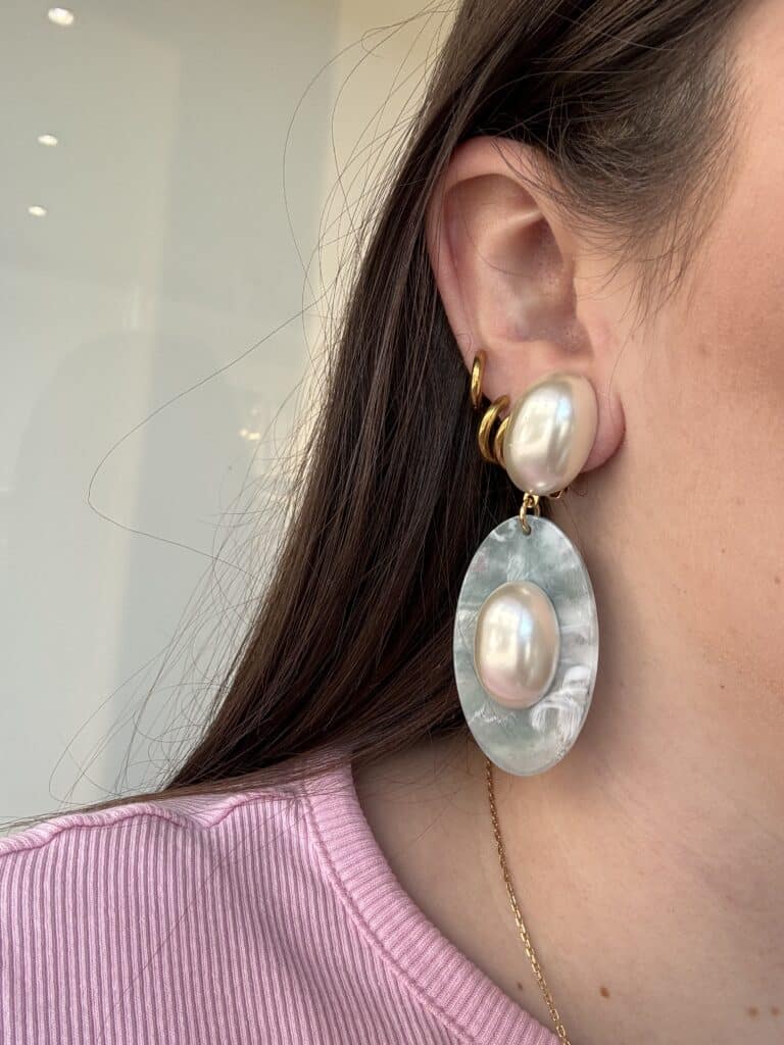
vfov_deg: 60.0
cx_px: 392
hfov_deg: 46.8
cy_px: 522
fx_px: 906
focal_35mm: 30
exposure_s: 1/121
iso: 25
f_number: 1.9
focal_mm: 2.69
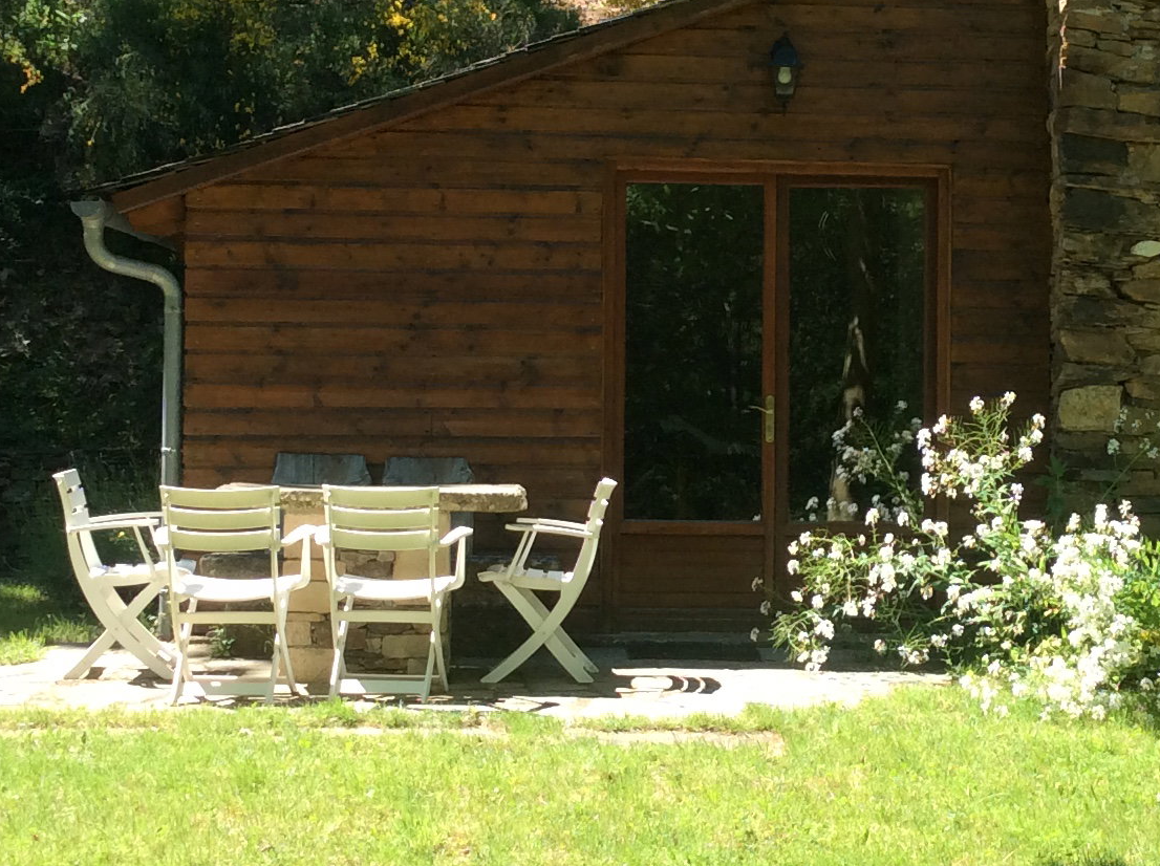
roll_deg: +0.6
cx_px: 785
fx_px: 2509
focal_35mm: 75
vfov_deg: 19.6
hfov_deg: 25.9
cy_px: 365
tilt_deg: +0.6
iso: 32
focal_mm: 3.3
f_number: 2.4
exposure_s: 1/394
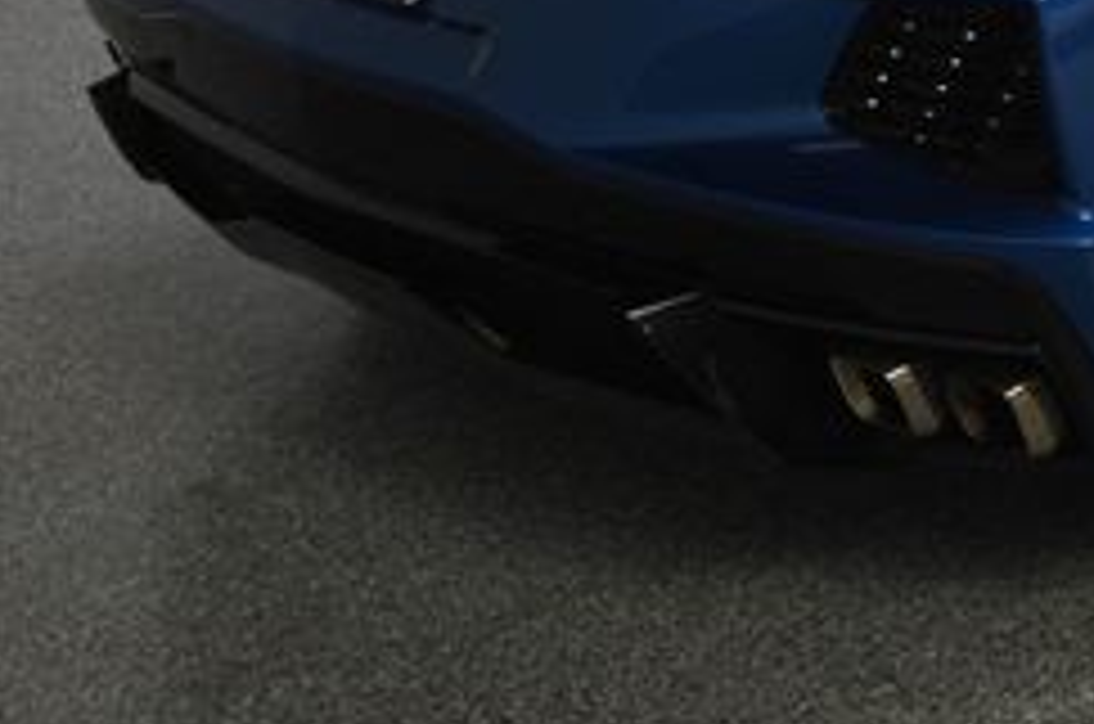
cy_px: -153
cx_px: 1328
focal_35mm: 95
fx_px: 2881
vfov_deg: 13.9
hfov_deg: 20.1
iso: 100
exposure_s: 1/160
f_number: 11
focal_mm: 24
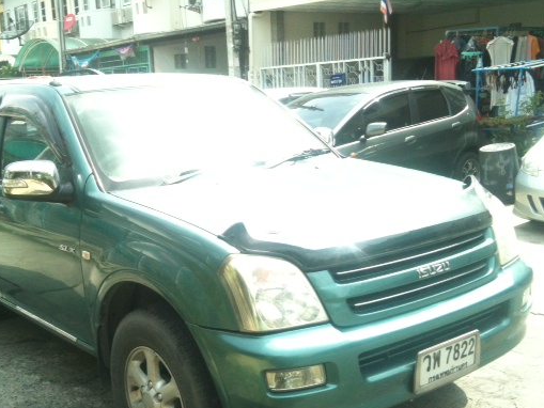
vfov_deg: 32.7
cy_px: 253
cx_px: 216
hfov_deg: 42.7
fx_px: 692
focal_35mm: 44
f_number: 2.8
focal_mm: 3.85
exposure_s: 1/357
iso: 64
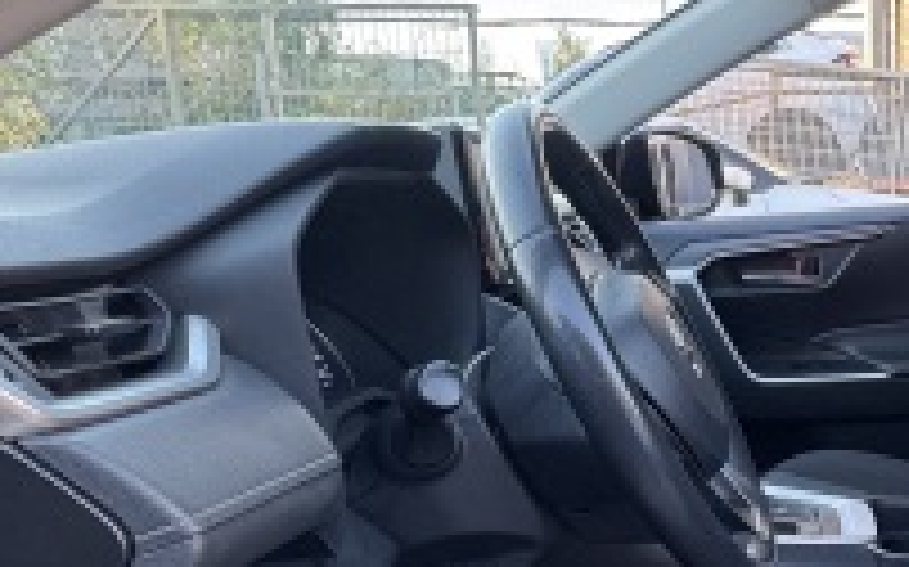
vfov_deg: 28.5
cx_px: 896
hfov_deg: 40.1
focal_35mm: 44
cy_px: 459
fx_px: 1089
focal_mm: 2.22
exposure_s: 1/99
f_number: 2.2
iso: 160
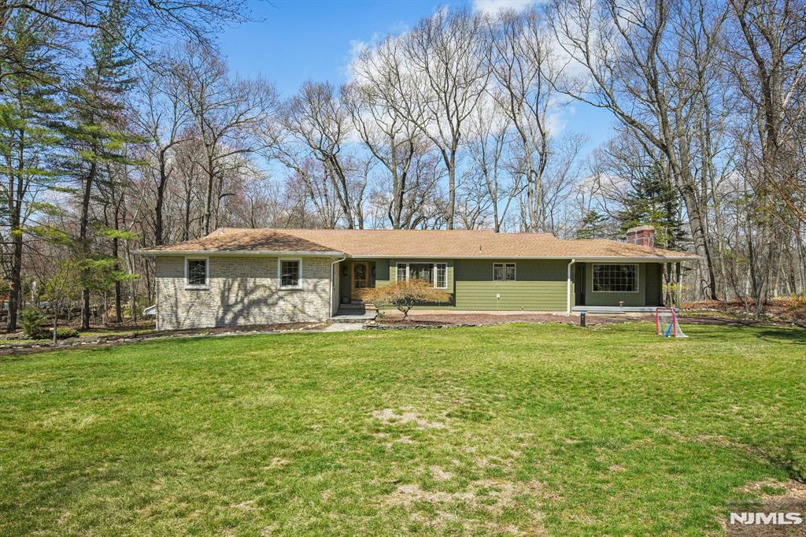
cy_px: 268
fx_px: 470
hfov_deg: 81.2
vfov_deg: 59.5
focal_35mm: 21
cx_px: 403
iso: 100
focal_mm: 14
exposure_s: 1/160
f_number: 9
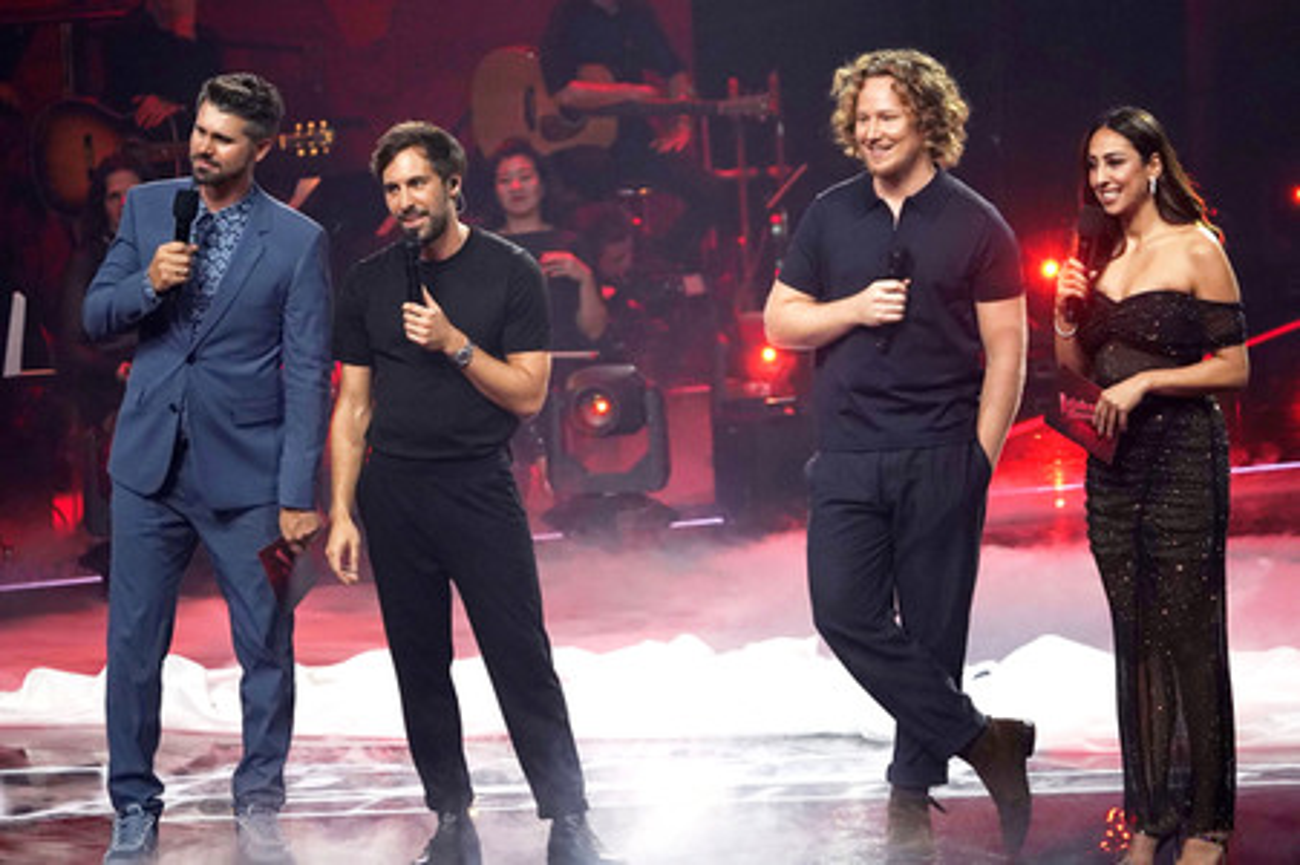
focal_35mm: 250
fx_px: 9021
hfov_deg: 8.2
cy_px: 432
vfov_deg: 5.5
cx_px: 650
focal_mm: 250
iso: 3200
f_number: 5.6
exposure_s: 1/160
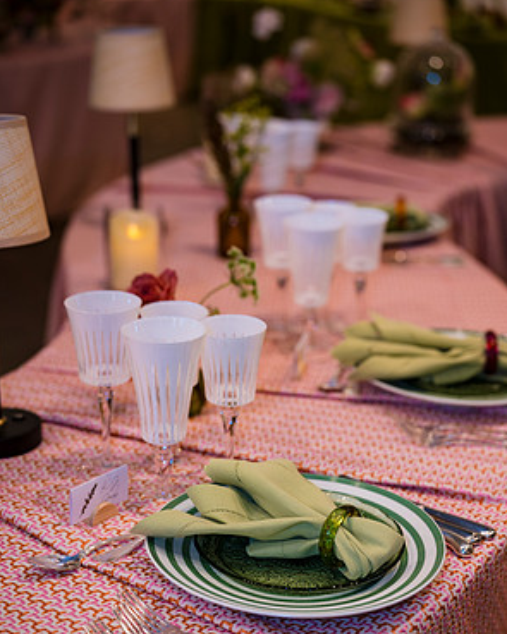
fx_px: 1182
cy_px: 375
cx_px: 253
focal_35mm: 63
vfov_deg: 30.0
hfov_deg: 24.2
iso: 200
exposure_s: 1/125
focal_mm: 55
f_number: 2.2
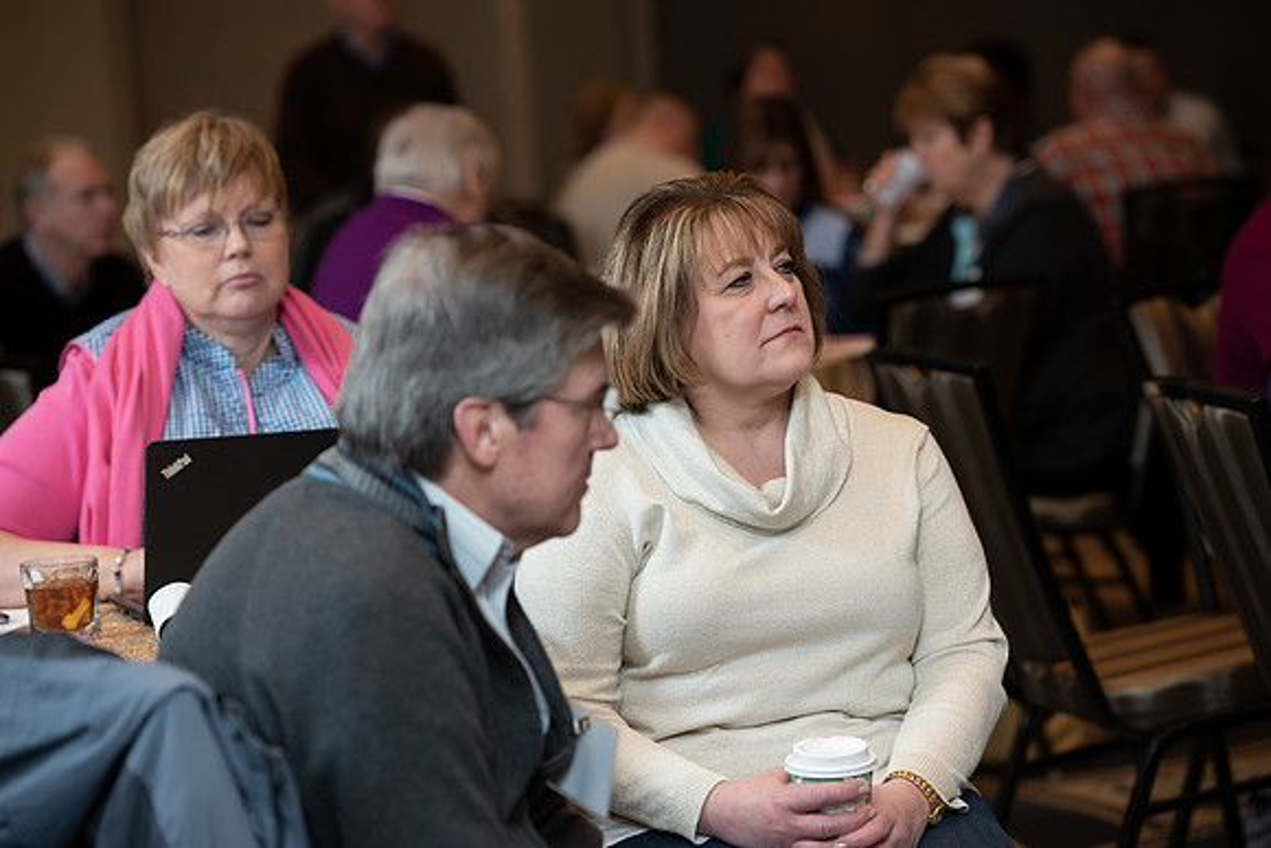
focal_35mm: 122
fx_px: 4308
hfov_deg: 16.8
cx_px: 636
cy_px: 424
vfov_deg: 11.2
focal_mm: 122
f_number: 4
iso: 1250
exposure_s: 1/200
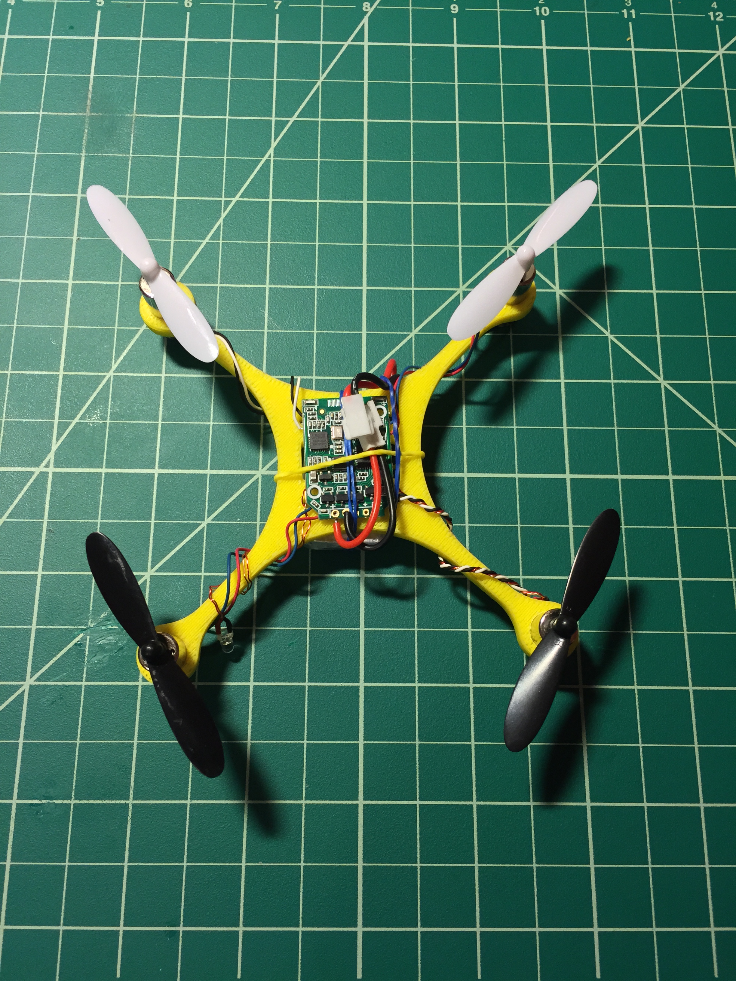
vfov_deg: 61.7
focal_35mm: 29
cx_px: 368
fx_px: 822
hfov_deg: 48.2
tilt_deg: -74.1
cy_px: 490
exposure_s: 1/30
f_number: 2.2
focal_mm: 4.15
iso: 200
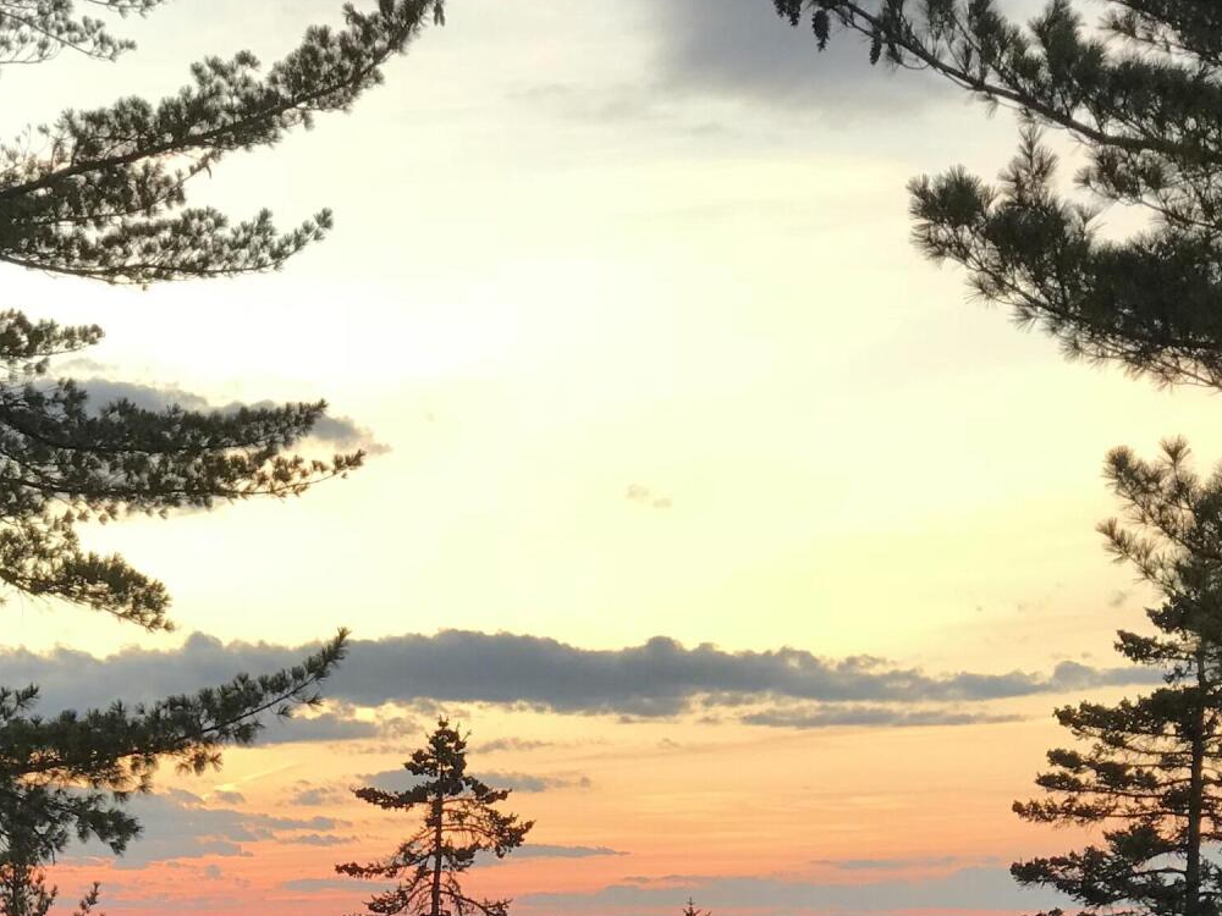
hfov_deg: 17.3
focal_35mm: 114
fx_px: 4024
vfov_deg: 12.6
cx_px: 514
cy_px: 1135
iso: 40
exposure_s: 1/60
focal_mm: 6.6
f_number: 2.8
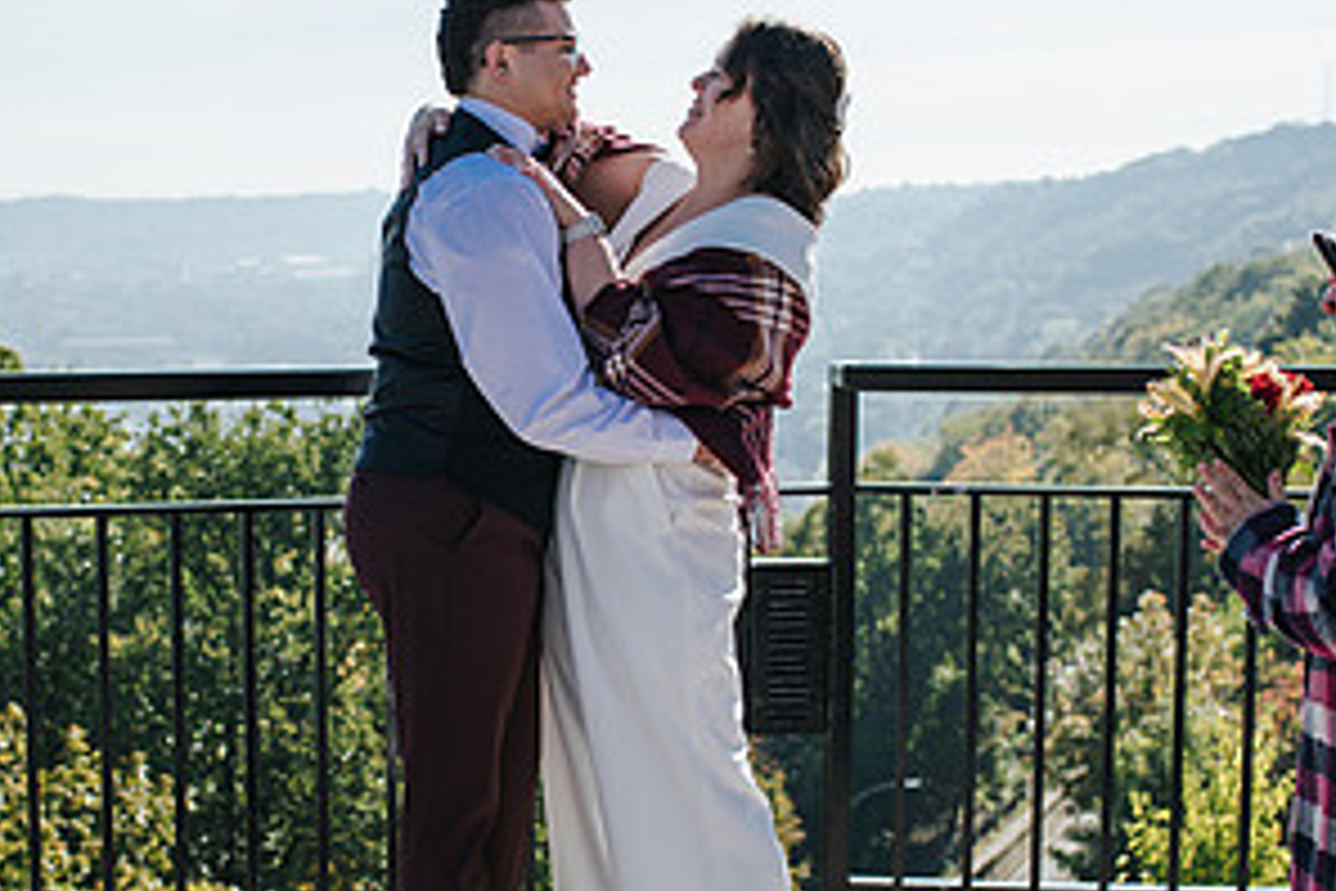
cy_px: 508
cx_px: 526
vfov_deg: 19.7
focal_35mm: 69
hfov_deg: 29.2
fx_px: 2560
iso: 100
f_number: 3.2
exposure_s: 1/1000
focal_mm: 35
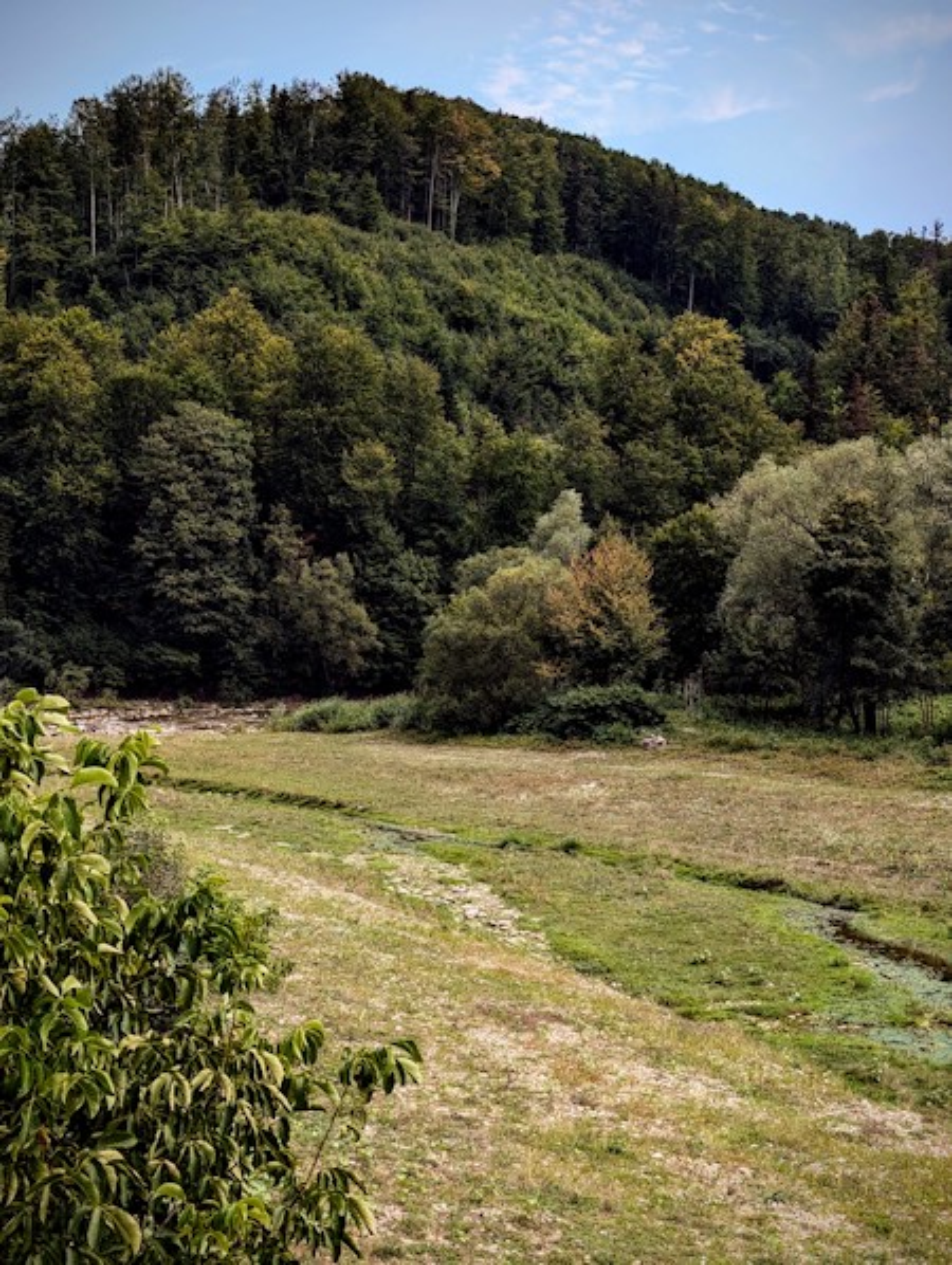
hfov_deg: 29.7
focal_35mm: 49
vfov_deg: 38.9
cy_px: 632
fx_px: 1793
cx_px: 476
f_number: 1.68
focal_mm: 6.9
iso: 21
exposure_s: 1/765
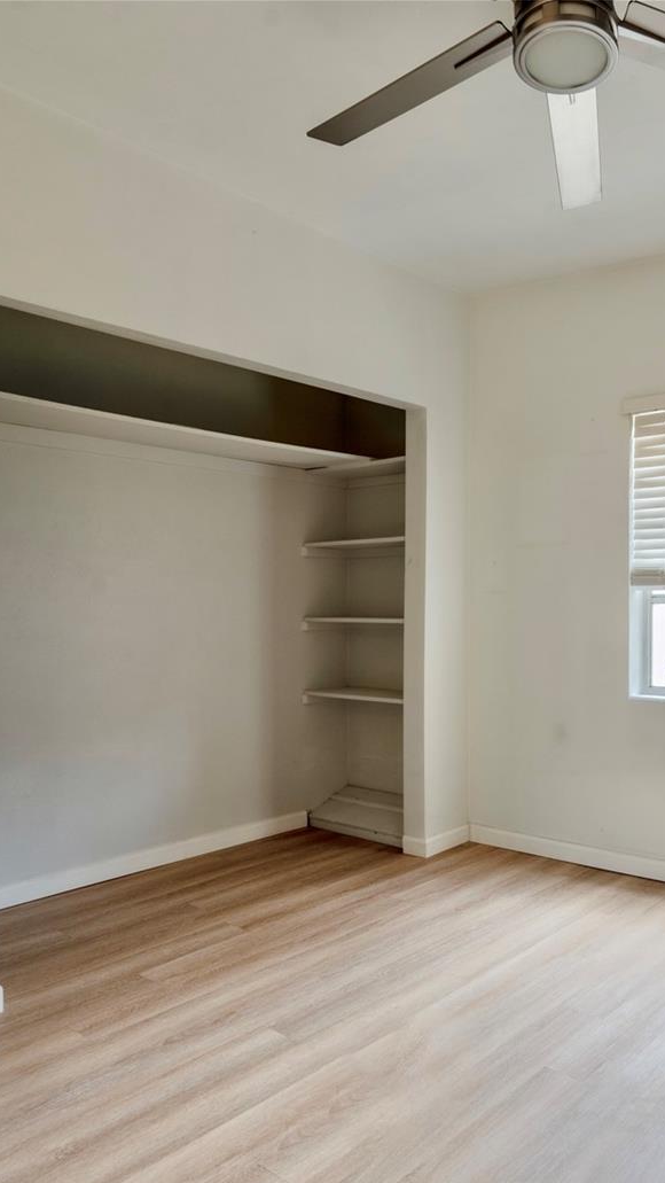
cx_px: 562
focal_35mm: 26
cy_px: 610
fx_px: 815
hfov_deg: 41.8
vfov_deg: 71.9
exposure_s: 1/800
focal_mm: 16
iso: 800
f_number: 8
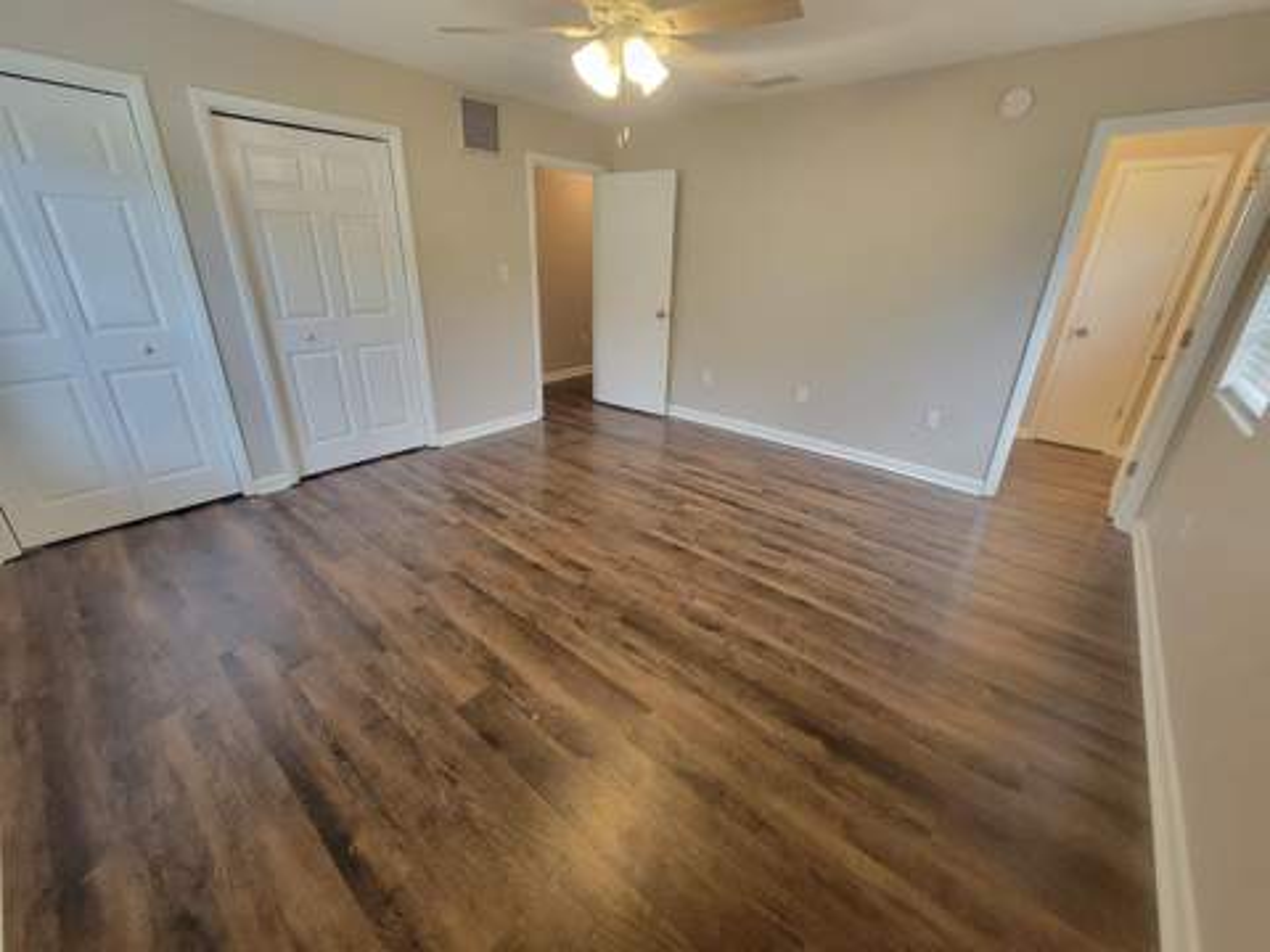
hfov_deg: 106.2
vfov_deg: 89.9
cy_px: 476
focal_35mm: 13
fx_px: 477
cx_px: 635
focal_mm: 2.2
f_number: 2.2
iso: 320
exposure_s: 1/60
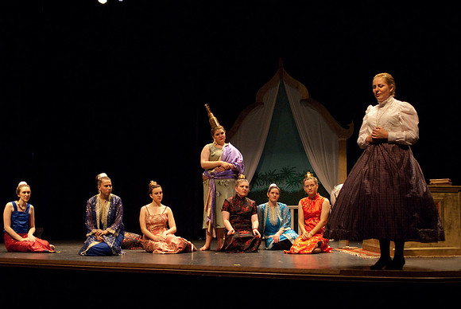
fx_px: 654
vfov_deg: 26.5
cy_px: 154
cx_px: 230
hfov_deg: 38.8
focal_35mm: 51
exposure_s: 1/160
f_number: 2.8
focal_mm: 34
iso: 1000
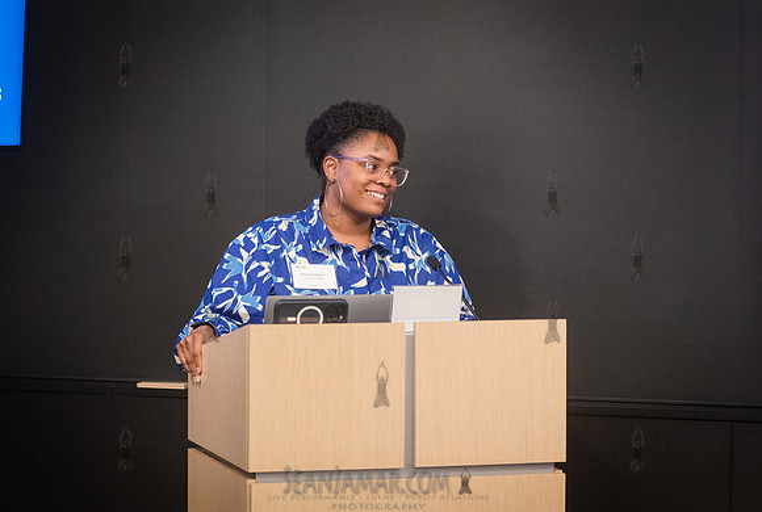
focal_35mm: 119
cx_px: 329
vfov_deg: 11.5
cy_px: 223
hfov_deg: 17.1
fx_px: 2535
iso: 6400
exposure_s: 1/200
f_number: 3.5
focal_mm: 105
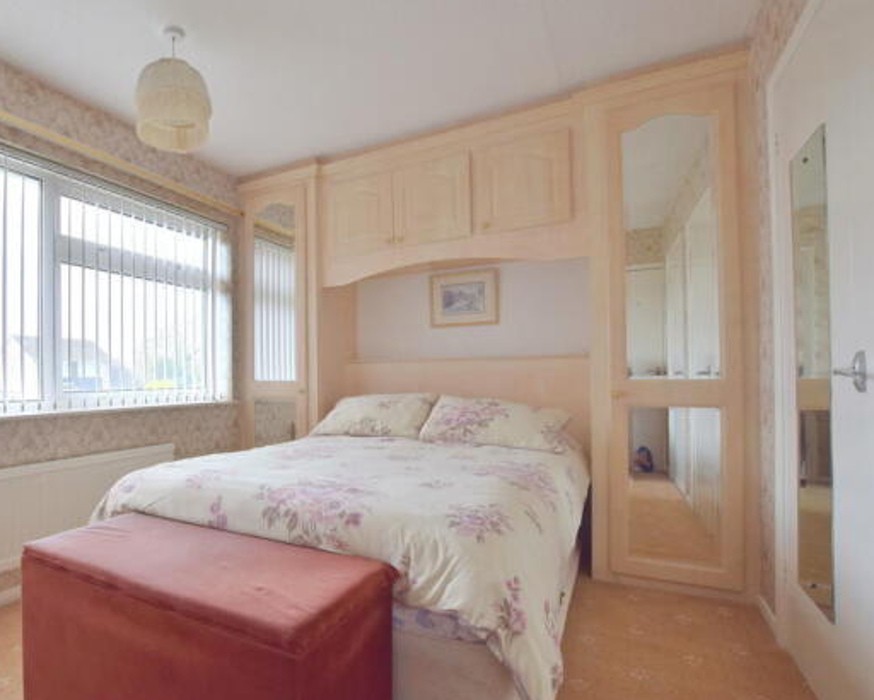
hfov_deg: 84.5
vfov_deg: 73.8
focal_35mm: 18
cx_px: 322
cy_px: 370
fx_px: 466
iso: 400
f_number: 6.3
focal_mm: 10
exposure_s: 1/125
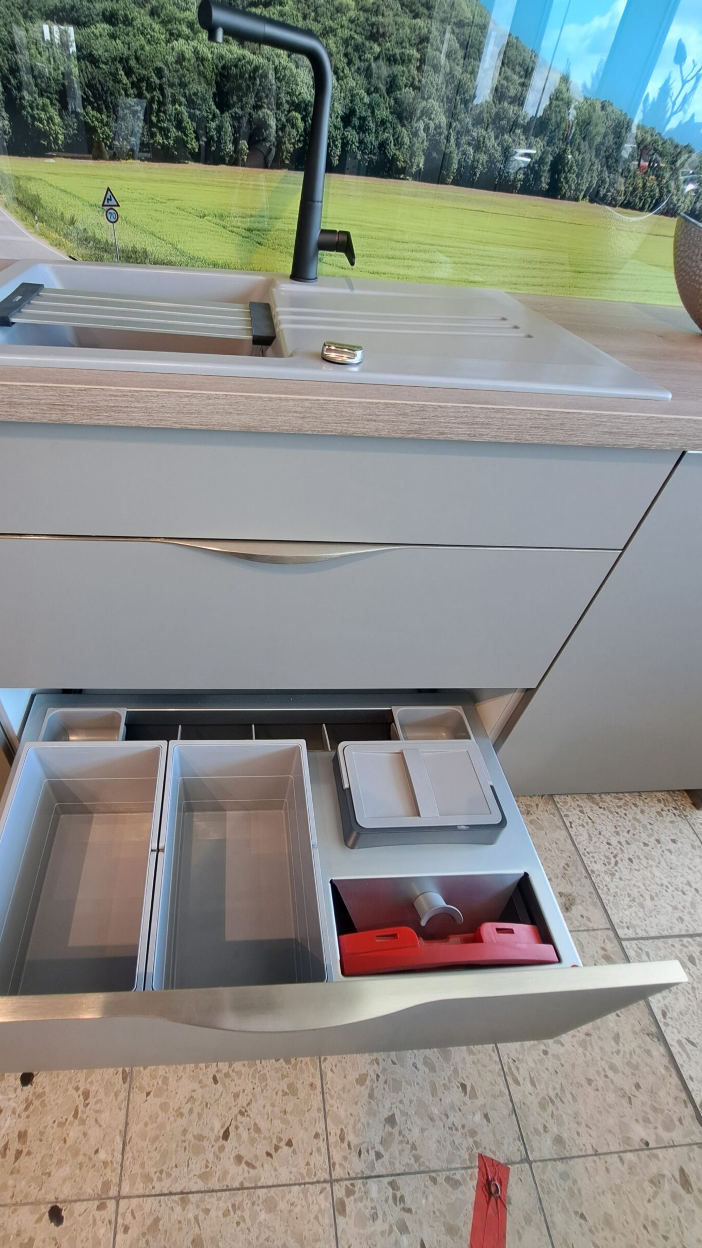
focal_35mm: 15
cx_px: 271
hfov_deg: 69.6
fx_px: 496
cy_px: 613
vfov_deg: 103.0
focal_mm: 1.74
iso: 64
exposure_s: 1/50
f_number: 2.2
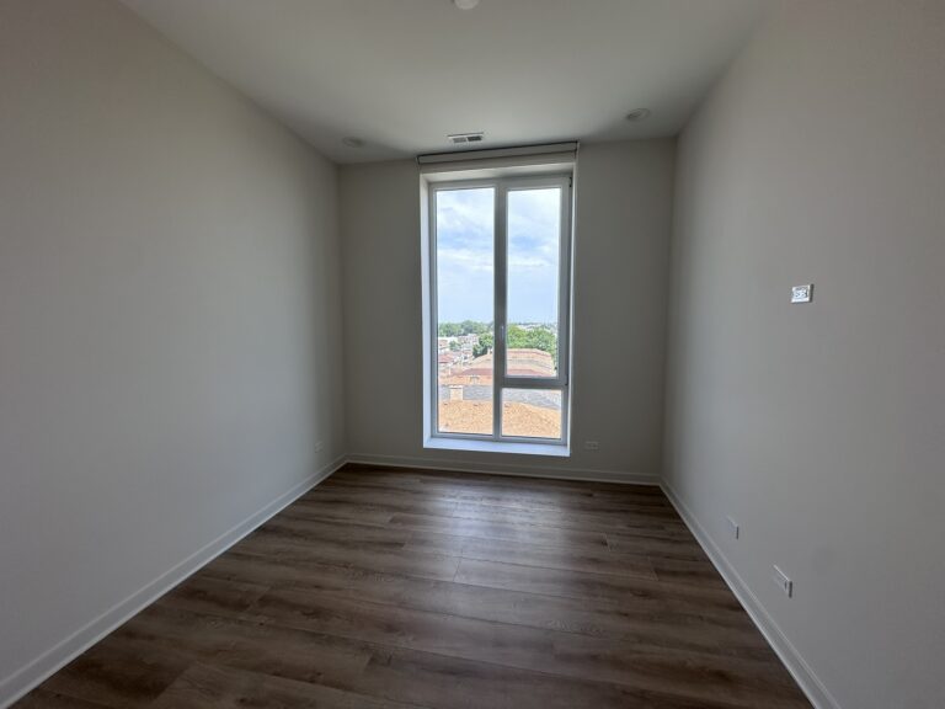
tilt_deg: -5.4
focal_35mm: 14
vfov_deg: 85.7
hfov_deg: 102.1
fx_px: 382
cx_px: 472
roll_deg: -0.1
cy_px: 354
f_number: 2.2
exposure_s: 1/496
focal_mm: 2.22
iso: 40
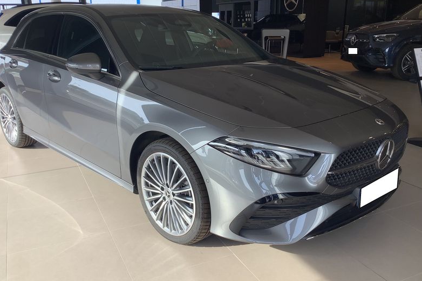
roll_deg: +1.3
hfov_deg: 57.2
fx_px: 387
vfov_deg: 39.9
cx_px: 212
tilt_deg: -19.8
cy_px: 157
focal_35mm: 33
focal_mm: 3.3
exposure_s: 1/134
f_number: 2.4
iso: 25
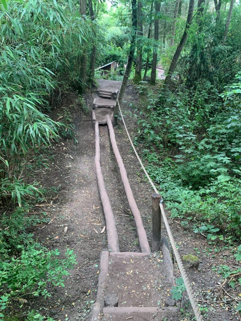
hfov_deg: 53.1
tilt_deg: -26.5
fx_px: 241
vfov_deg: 67.3
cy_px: 160
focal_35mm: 26
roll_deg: -0.4
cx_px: 120
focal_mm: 4.25
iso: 100
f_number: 1.8
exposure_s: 1/60
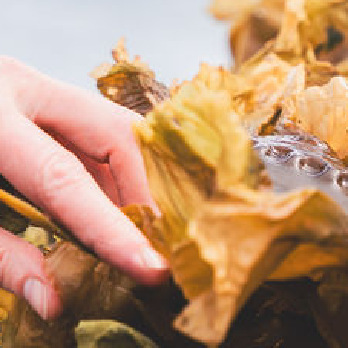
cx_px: -23
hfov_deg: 6.4
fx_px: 3094
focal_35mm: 272
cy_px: 123
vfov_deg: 6.4
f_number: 3.5
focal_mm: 70
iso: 125
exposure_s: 1/800
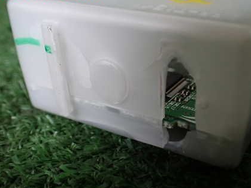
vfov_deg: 33.4
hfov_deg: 43.2
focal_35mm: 43
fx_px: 312
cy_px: 120
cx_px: 170
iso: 250
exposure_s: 1/125
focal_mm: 5.4
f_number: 2.3
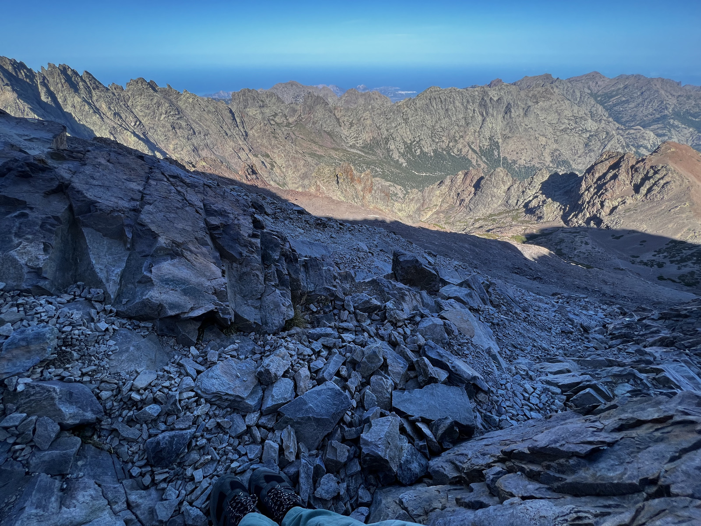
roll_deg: +0.4
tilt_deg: -37.1
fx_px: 263
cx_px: 350
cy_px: 263
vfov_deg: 89.9
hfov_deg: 106.2
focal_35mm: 13
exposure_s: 1/467
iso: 32
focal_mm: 1.57
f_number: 1.8
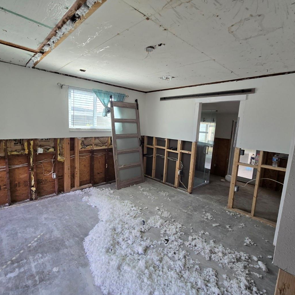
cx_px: 138
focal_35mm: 16
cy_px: 144
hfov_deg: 87.3
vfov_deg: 87.4
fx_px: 154
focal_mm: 2.2
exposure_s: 1/60
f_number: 2.2
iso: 125
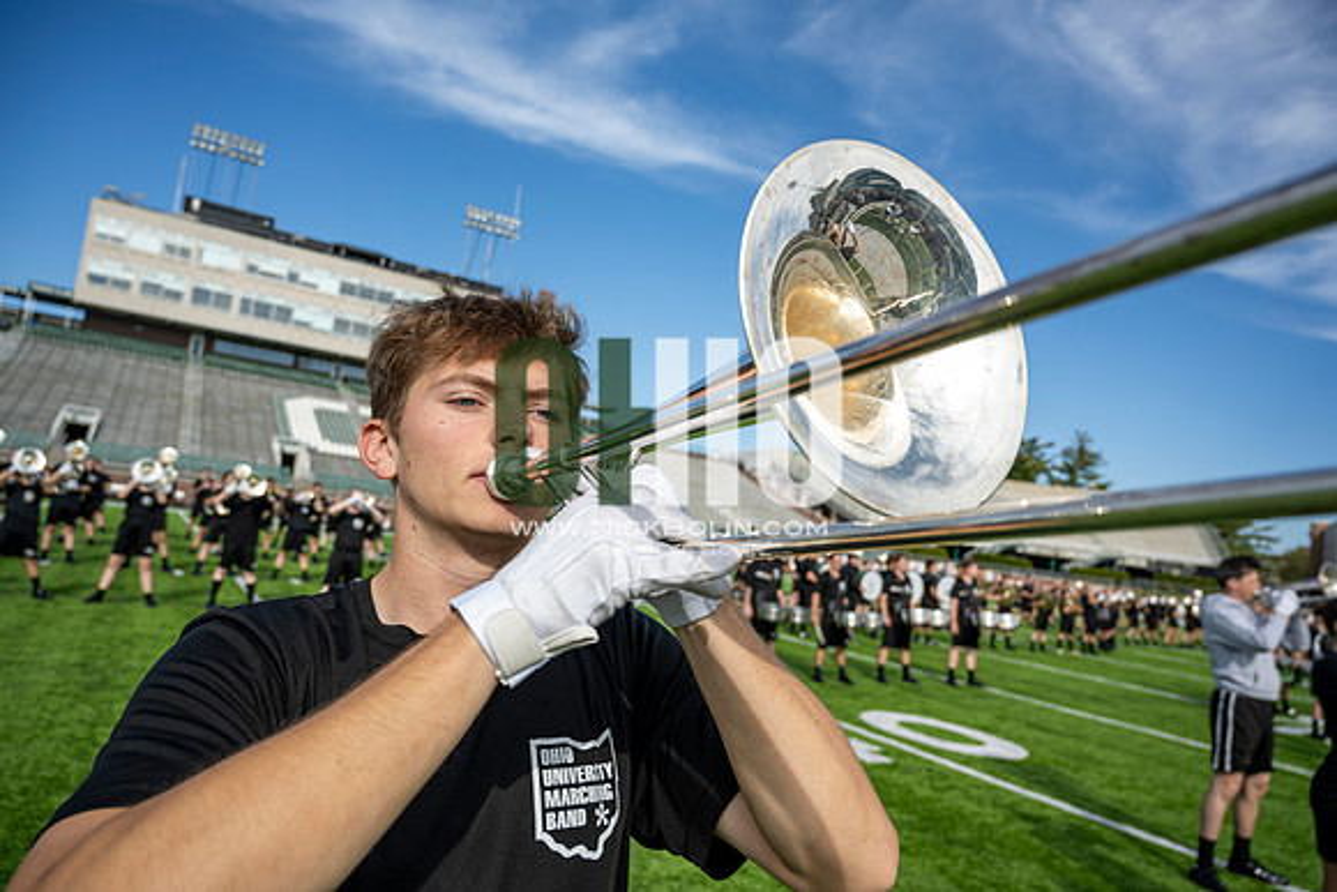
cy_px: 446
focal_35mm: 24
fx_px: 892
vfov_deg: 53.2
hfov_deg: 73.7
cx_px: 668
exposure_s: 1/250
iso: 40
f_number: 4.5
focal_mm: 24
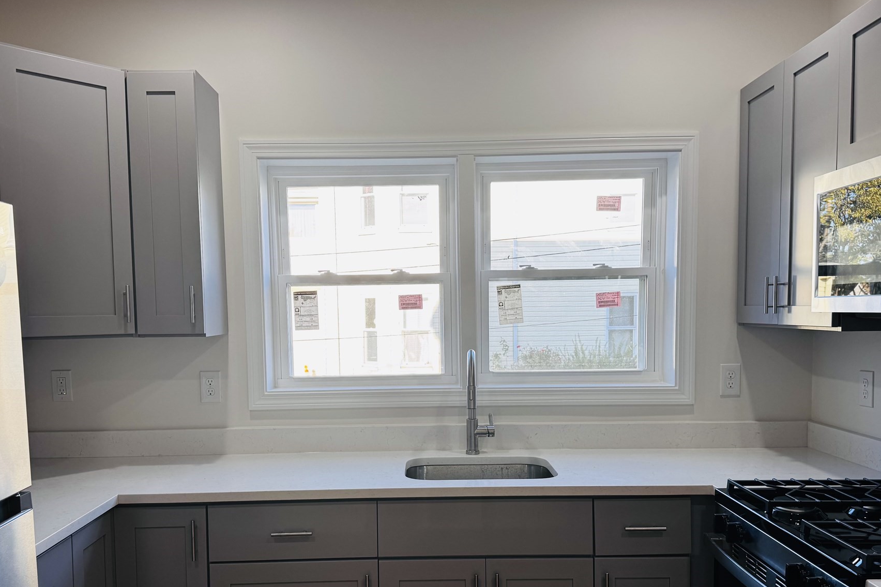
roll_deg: +0.7
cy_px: 356
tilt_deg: -4.1
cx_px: 427
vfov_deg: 43.4
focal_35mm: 30
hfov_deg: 61.9
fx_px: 734
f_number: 1.78
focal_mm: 6.76
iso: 64
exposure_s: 1/160
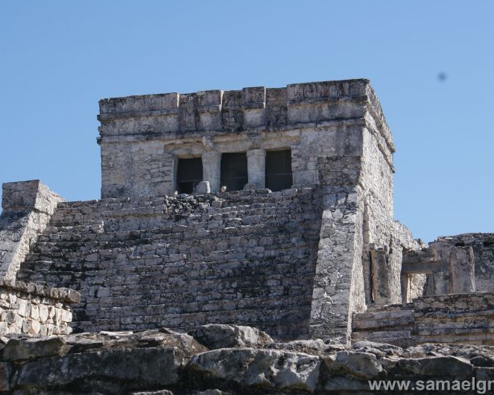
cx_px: 269
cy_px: 196
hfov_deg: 16.2
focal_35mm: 119
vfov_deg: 13.0
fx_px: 1739
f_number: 10
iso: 100
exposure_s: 1/160
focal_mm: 70
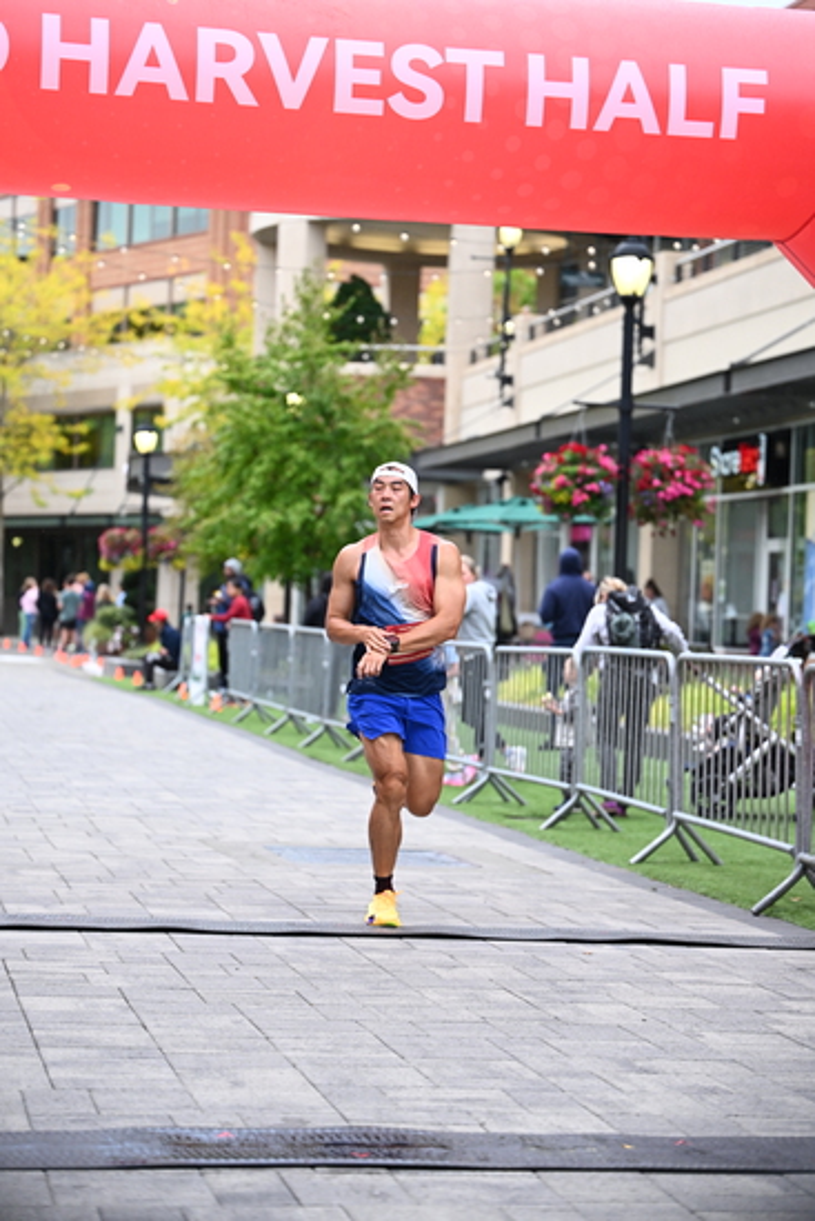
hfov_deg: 16.7
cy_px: 610
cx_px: 408
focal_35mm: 82
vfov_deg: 24.8
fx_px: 2783
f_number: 2.8
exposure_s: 1/2000
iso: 1250
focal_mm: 82
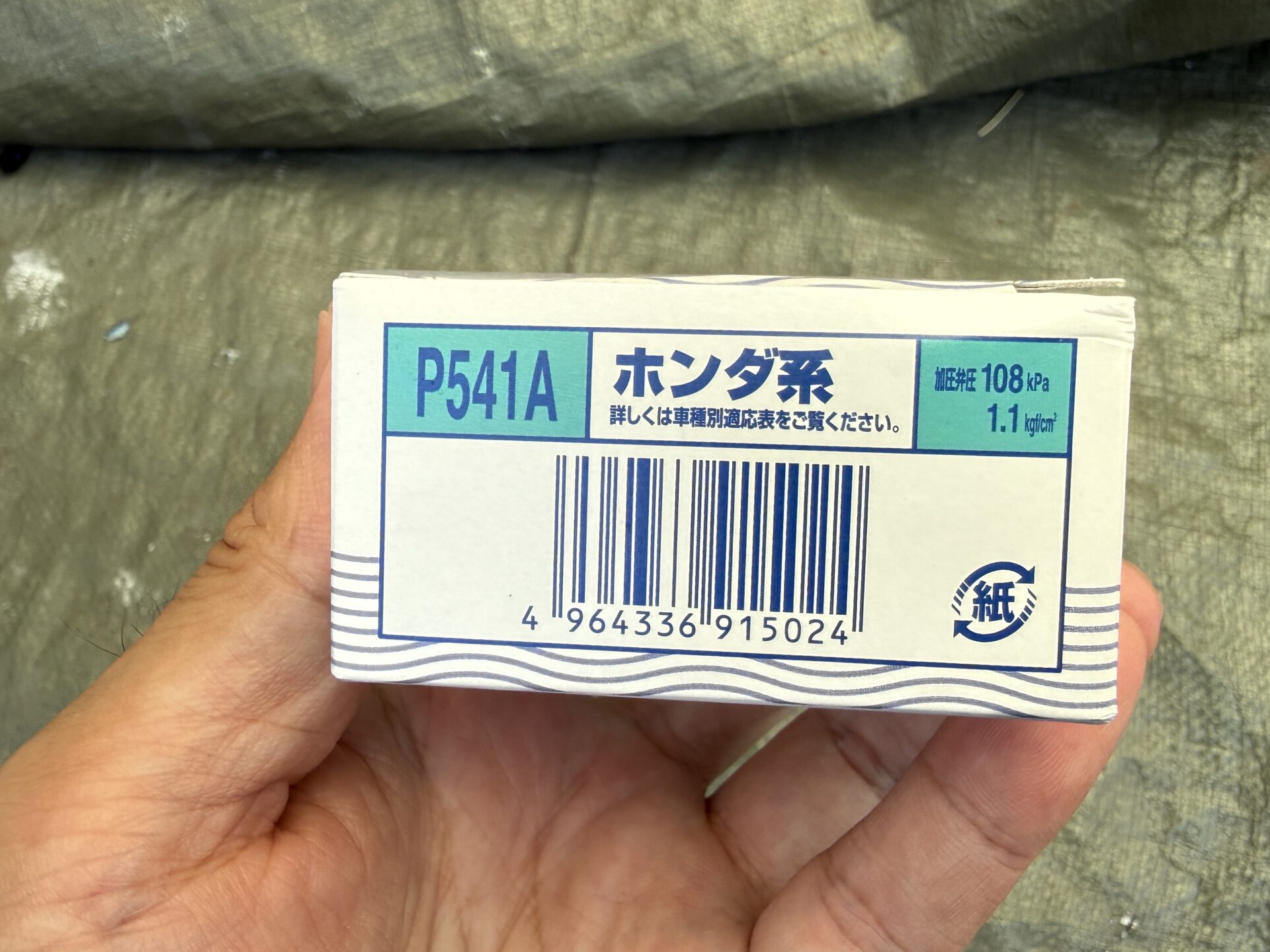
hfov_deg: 56.4
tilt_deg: -72.9
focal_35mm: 32
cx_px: 761
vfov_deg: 44.1
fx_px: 1174
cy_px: 452
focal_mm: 2.22
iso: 40
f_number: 2.2
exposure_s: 1/671
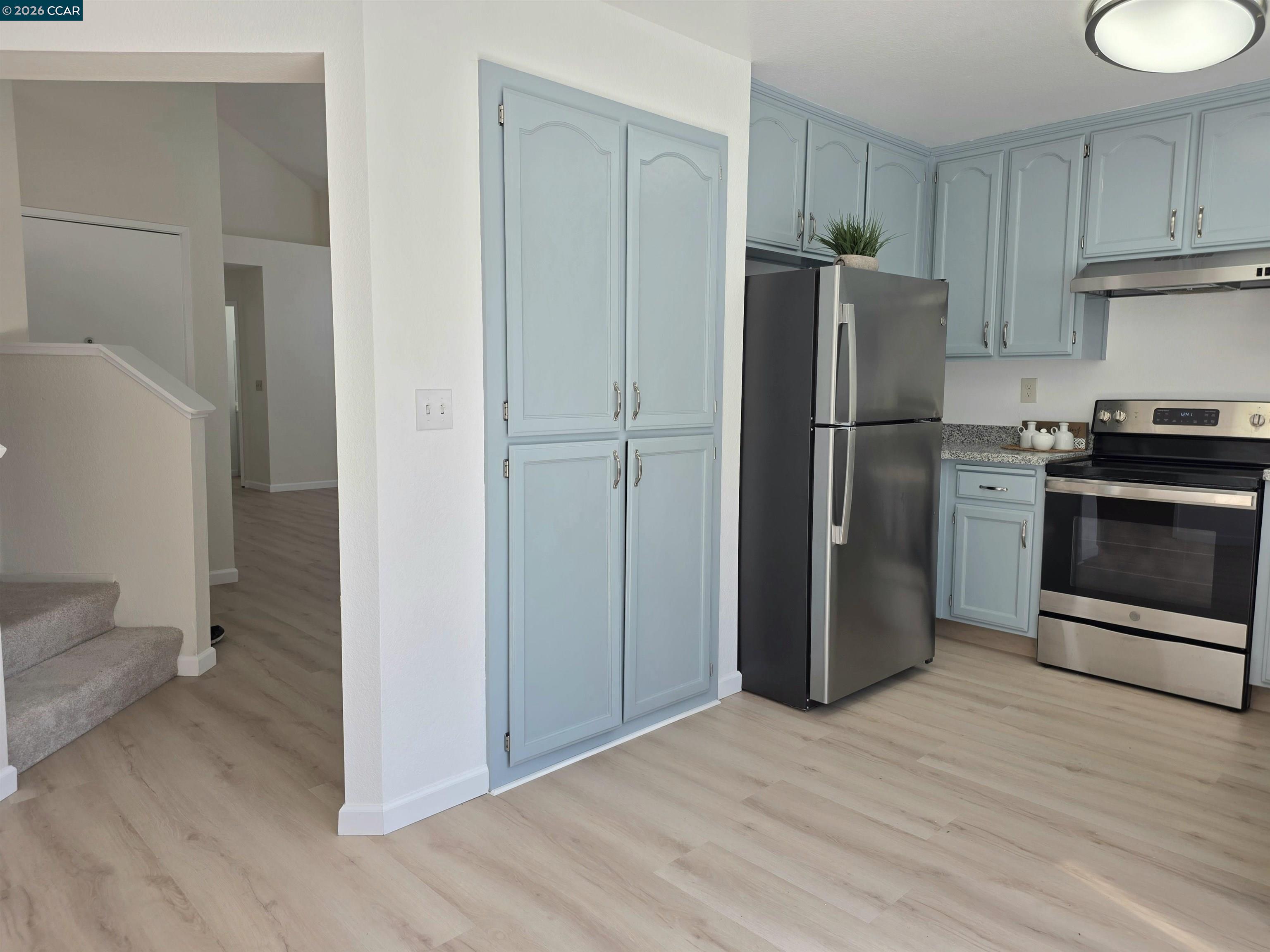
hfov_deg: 73.9
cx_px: 635
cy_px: 476
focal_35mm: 23
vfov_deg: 58.9
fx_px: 844
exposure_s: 1/120
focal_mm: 6.25
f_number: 1.7
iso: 25
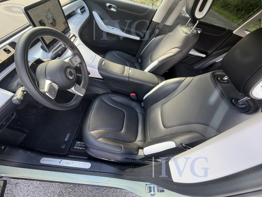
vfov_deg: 85.7
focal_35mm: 14
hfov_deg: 102.1
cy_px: 98
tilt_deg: -51.7
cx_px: 131
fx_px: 106
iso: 200
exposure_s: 1/121
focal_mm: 2.22
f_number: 2.2
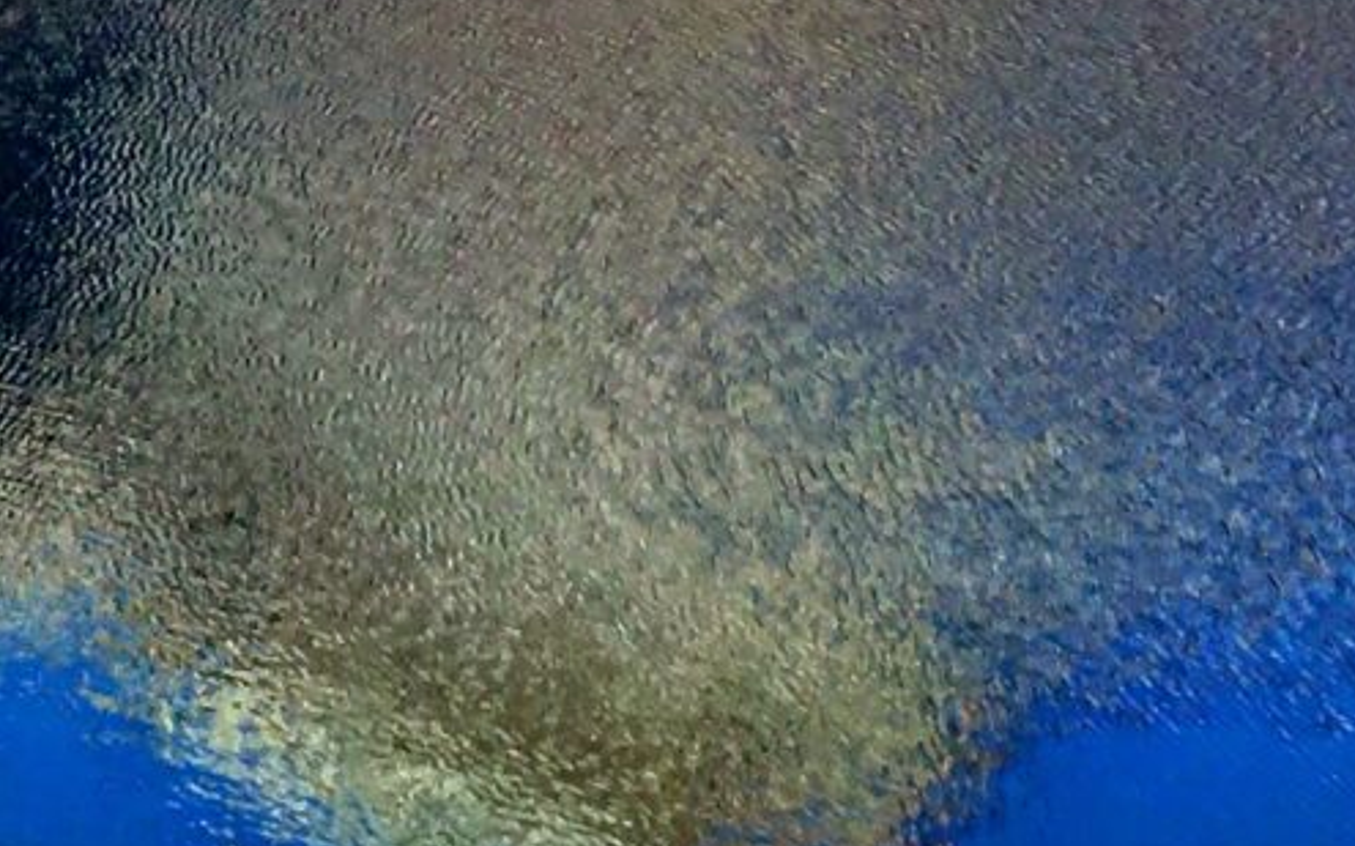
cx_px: -3
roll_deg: +0.8
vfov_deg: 7.6
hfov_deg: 13.0
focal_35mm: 159
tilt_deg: +0.3
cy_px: -1285
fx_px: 5870
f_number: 2.2
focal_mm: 4.15
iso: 25
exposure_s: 1/641
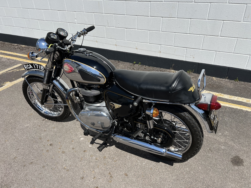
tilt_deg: -29.8
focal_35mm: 26
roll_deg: +2.1
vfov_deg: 53.1
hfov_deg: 67.3
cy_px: 94
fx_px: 189
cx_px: 126
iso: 50
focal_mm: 5.7
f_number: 1.5
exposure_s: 1/5882
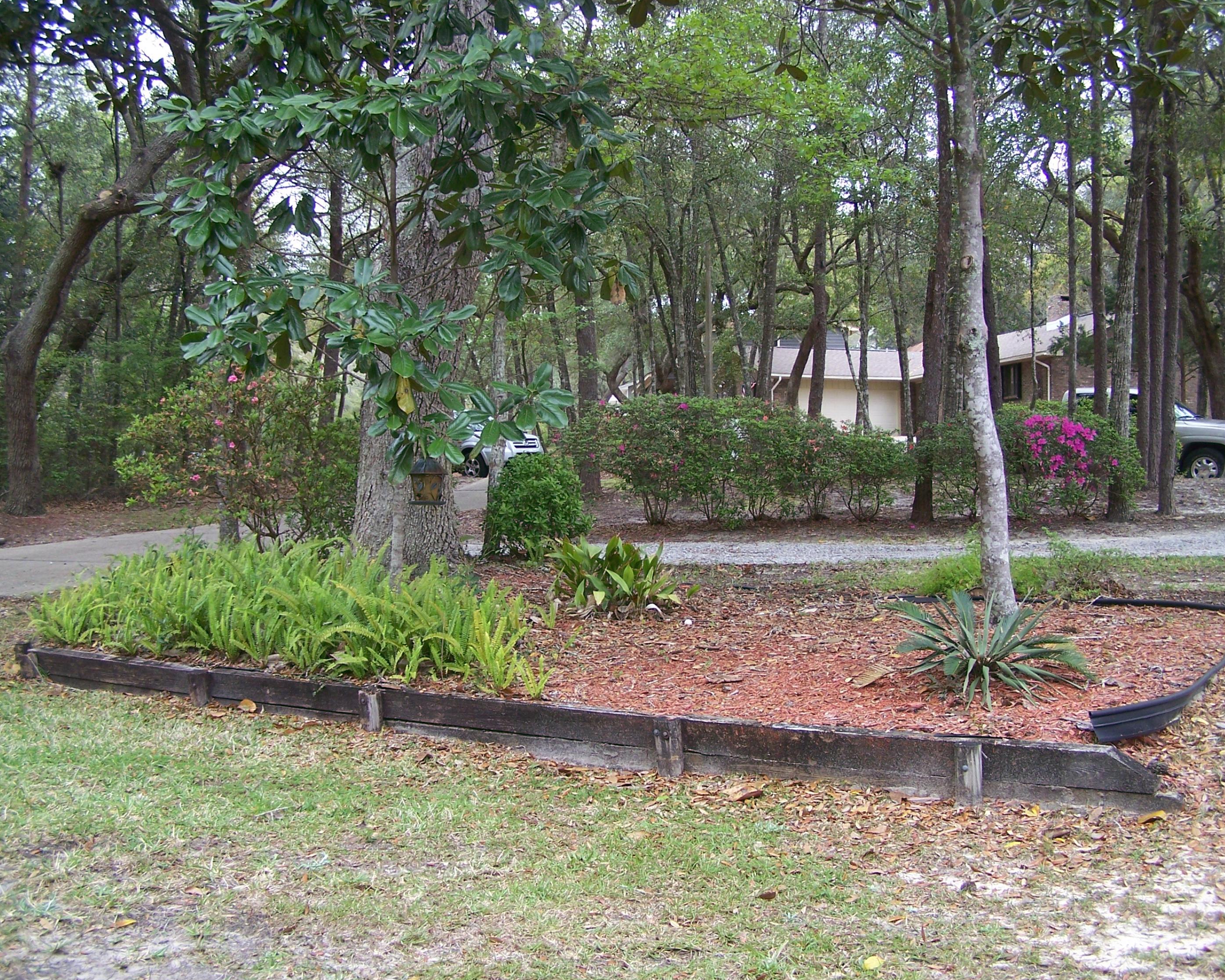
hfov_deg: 45.8
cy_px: 486
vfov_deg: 37.3
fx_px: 1450
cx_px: 638
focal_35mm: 40
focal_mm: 6.3
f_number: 2.8
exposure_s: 1/200
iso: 80
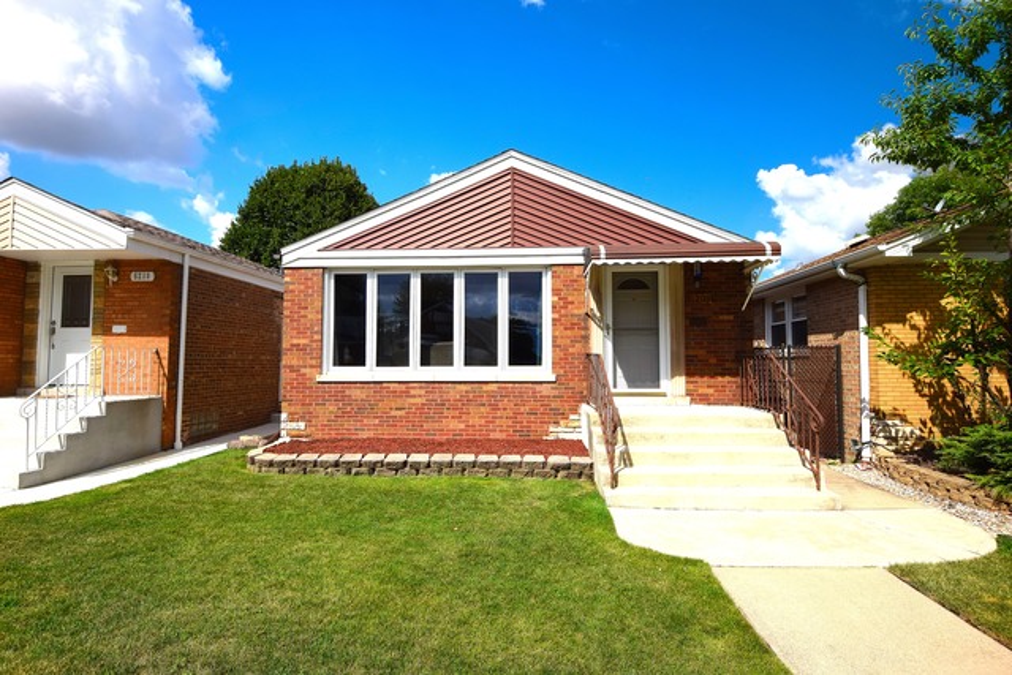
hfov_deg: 90.0
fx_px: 506
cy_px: 338
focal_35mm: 18
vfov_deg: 67.4
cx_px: 506
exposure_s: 1/320
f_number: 9
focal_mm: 12
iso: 200
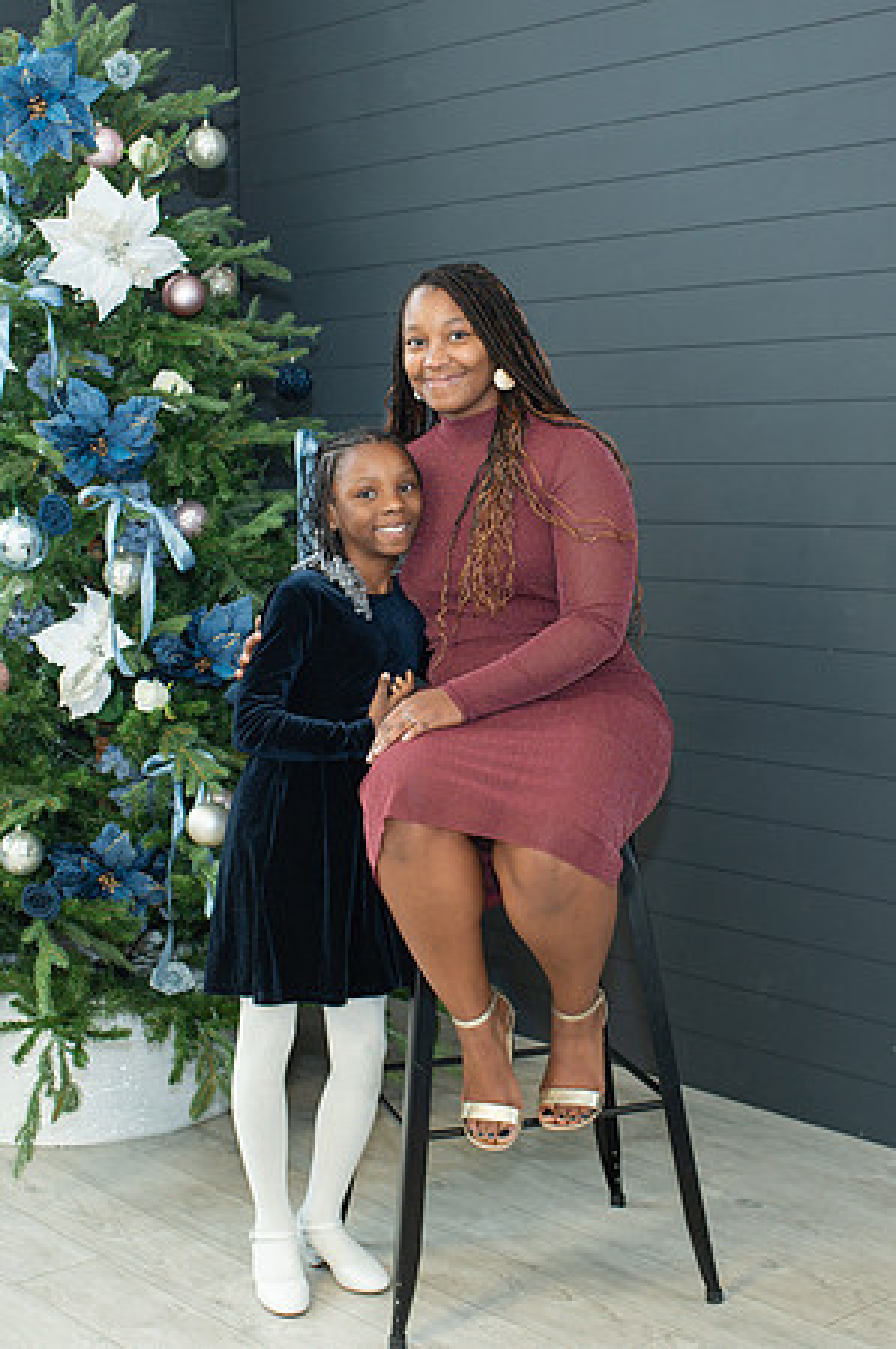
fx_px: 2098
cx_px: 470
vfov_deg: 35.6
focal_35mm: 56
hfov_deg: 24.1
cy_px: 632
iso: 560
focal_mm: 35
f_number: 3.5
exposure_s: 1/200
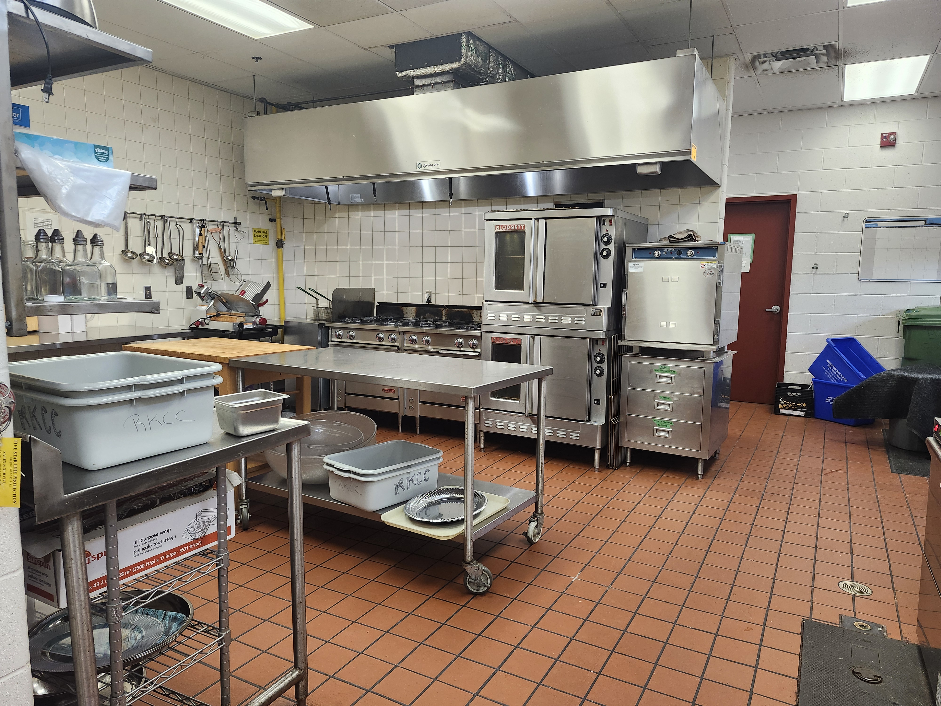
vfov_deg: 58.9
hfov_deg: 73.9
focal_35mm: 23
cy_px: 353
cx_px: 470
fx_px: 625
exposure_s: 1/120
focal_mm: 5.54
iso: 320
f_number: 1.8
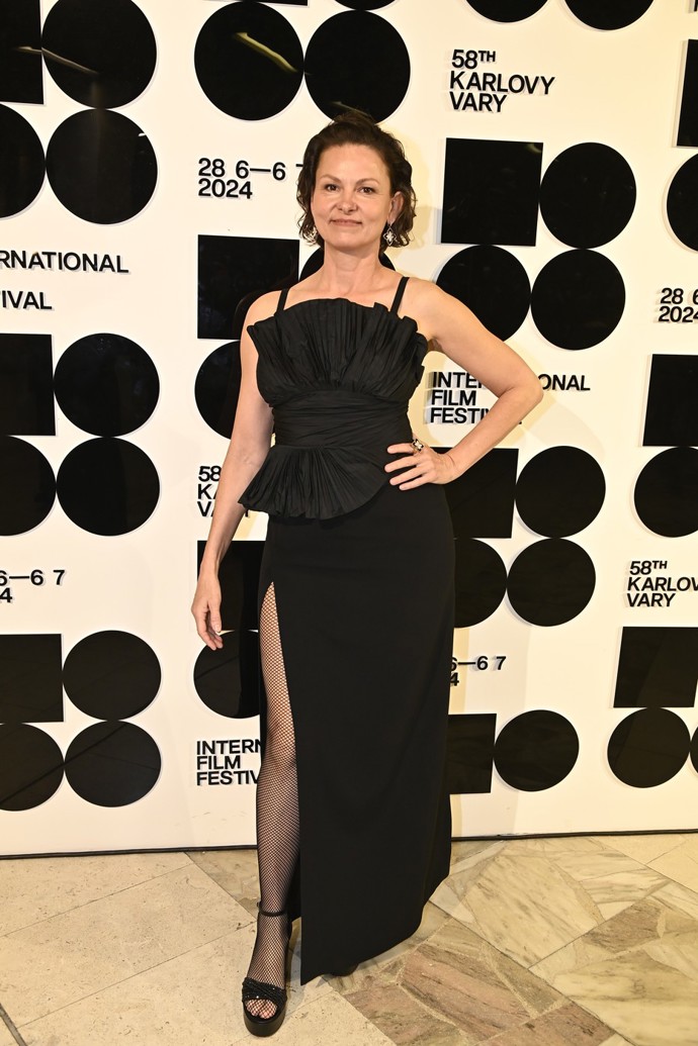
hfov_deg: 38.9
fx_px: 989
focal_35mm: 34
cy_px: 523
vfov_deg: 55.8
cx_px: 349
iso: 2500
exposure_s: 1/200
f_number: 5.6
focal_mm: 34
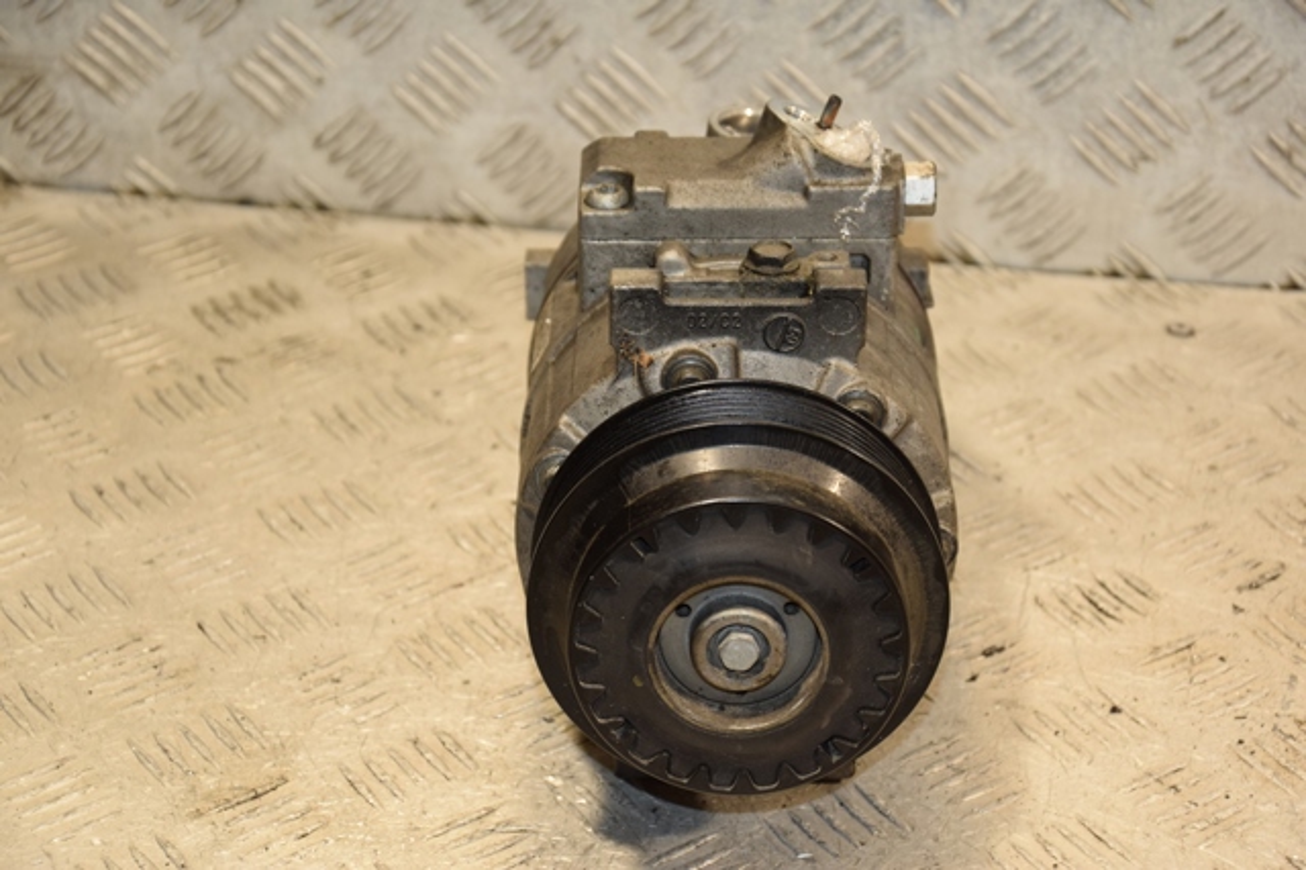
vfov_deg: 14.7
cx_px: 653
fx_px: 3372
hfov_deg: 21.9
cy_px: 435
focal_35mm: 93
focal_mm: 62
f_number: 5.3
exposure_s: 1/160
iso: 800
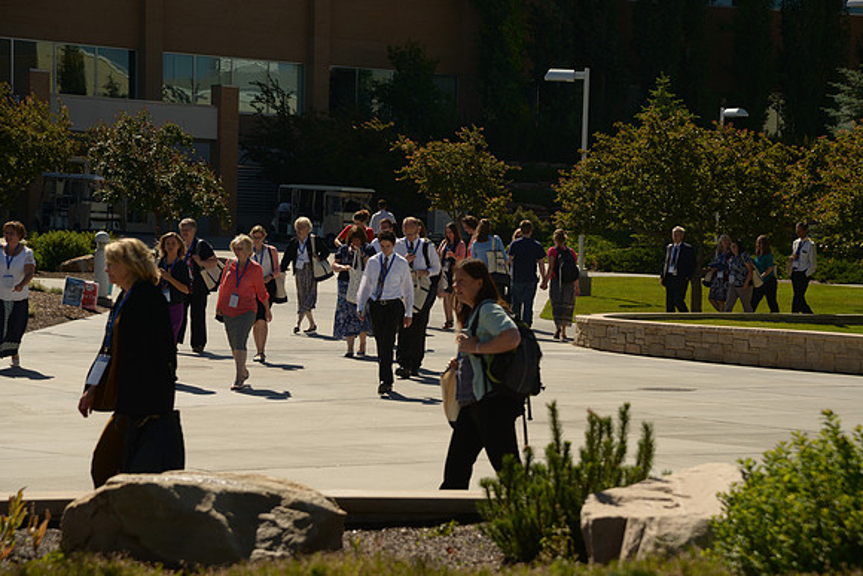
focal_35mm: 120
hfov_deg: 17.1
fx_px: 2877
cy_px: 288
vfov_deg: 11.4
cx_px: 432
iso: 100
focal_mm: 120
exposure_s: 1/400
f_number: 8
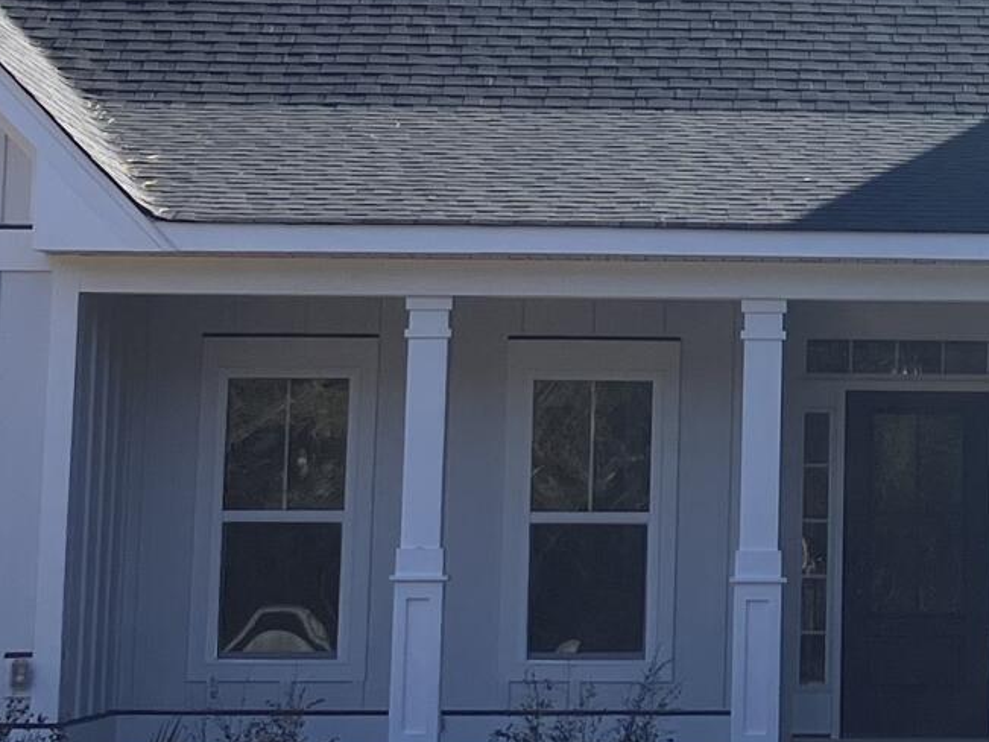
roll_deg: -1.7
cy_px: 35
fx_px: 3685
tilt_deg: +9.0
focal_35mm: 129
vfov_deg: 11.4
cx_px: 1015
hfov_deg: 15.0
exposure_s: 1/1473
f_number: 1.8
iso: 32
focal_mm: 3.99
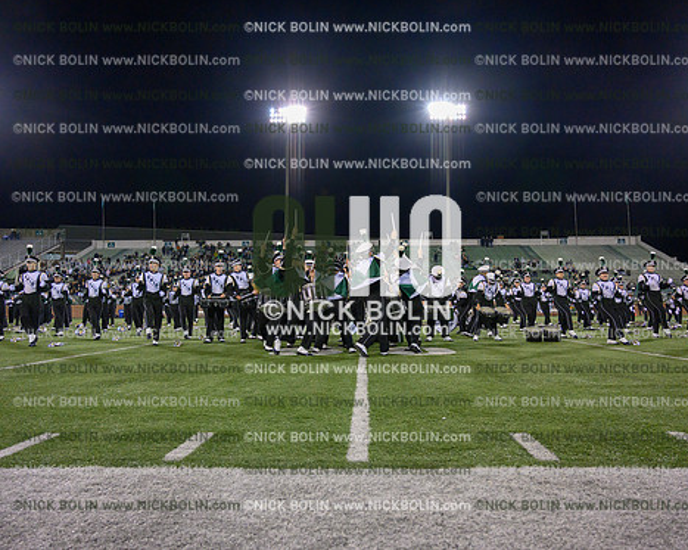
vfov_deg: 51.5
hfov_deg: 62.2
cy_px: 266
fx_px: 570
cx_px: 357
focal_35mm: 28
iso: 5000
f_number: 4
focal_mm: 24
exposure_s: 1/1000
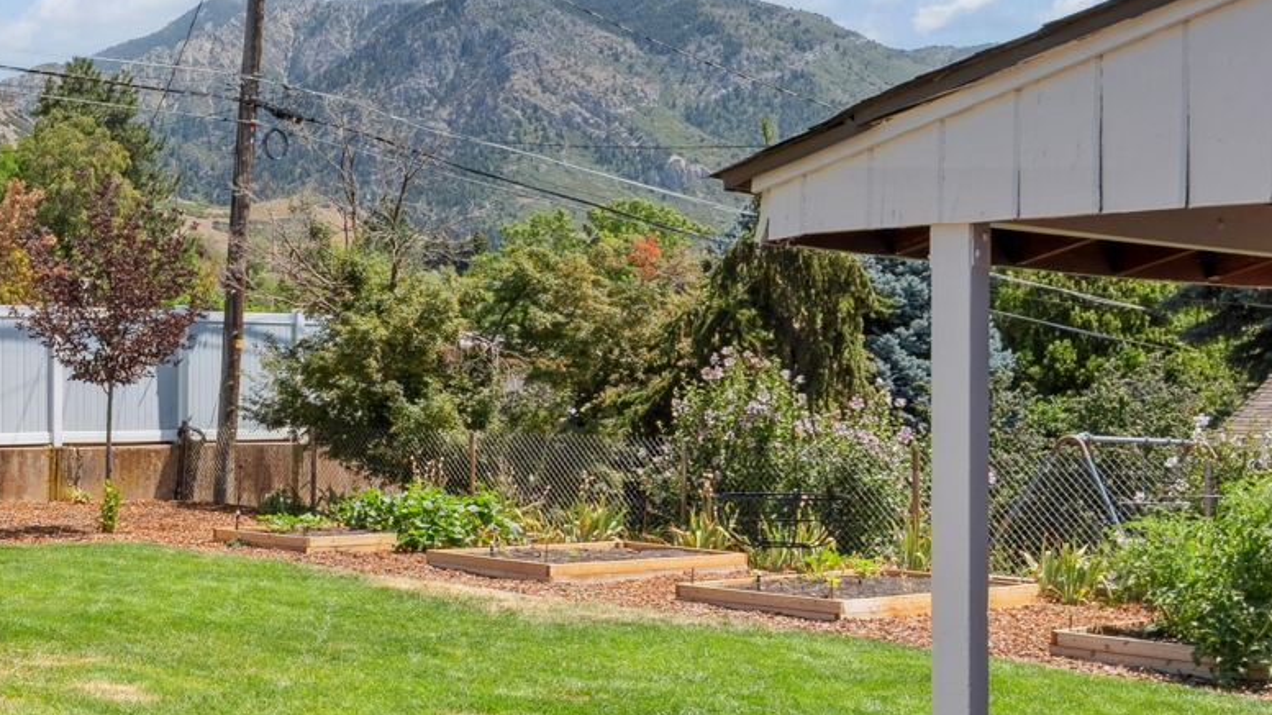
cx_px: -61
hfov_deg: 34.3
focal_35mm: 54
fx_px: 1821
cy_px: 383
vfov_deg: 22.2
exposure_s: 1/500
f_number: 9
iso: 250
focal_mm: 16
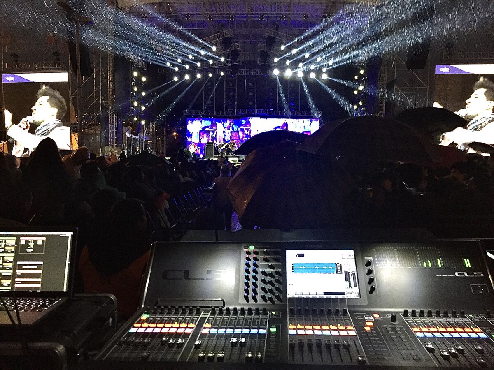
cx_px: 247
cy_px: 185
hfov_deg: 61.7
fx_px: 414
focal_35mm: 29
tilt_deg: -4.9
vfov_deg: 48.2
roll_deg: -2.2
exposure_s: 1/15
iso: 250
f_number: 2.2
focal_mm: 4.15
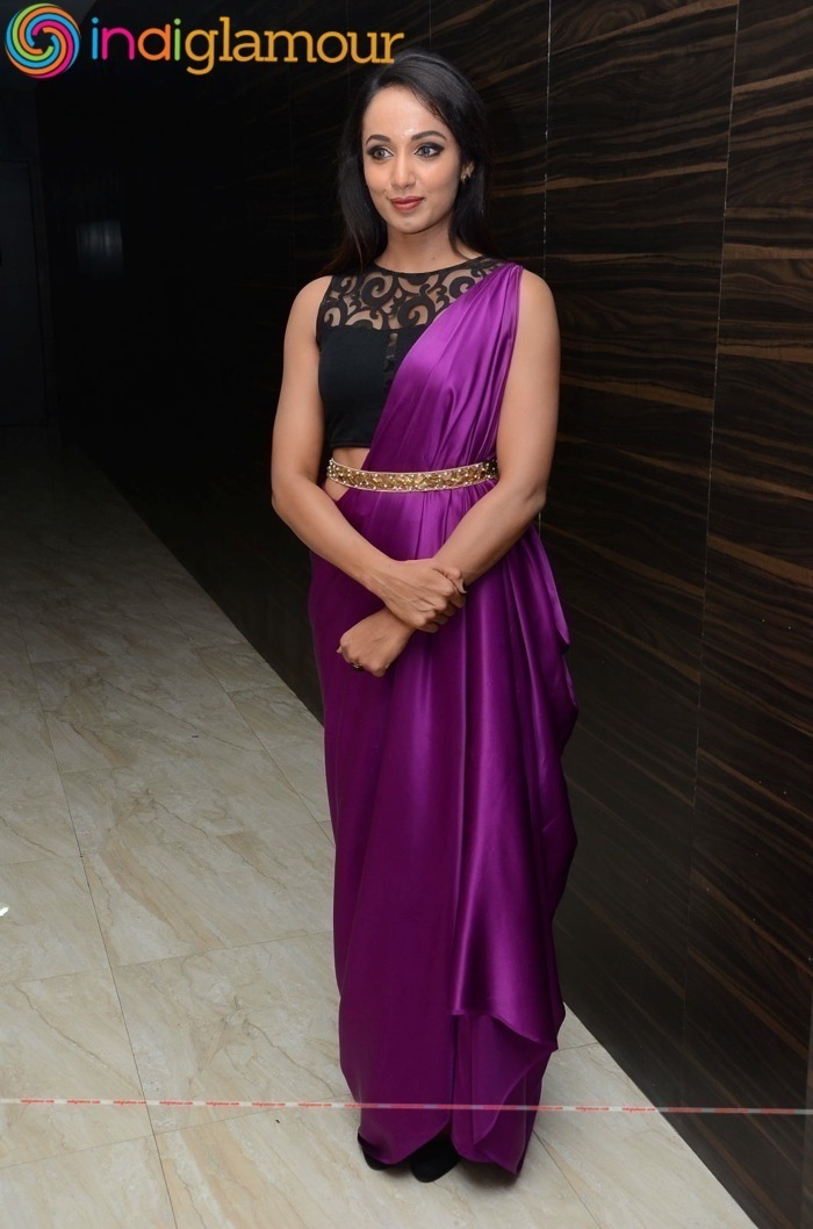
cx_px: 406
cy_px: 614
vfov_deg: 46.5
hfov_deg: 31.7
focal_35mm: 42
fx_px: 1430
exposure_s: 1/125
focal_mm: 28
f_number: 5.6
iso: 640
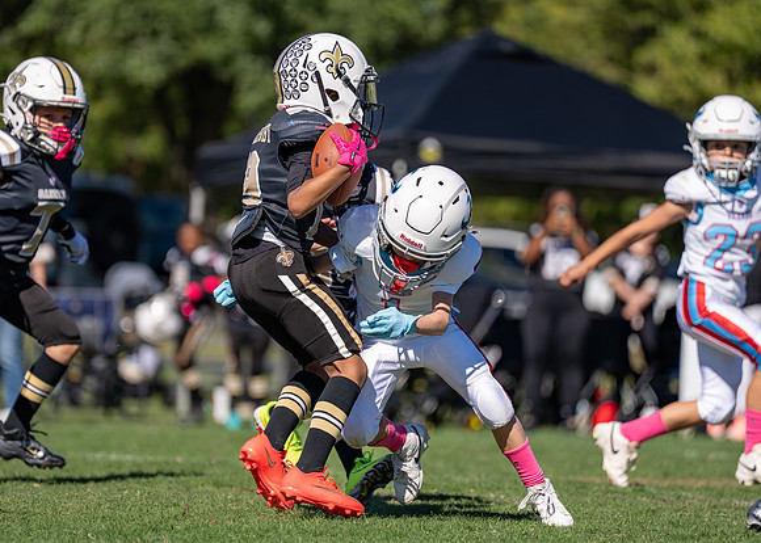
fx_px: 6219
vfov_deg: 5.0
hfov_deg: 7.0
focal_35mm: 288
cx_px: 345
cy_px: 241
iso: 100
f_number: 2.8
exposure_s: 1/2500
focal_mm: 200
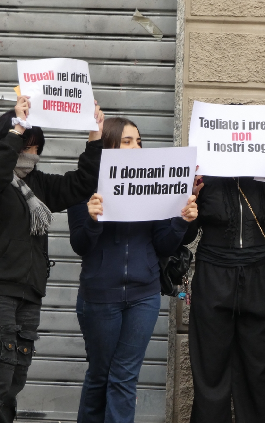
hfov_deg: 4.2
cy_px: 212
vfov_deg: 6.6
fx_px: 3653
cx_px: 213
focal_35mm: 316
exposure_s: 1/125
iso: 200
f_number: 5.5
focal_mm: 39.9
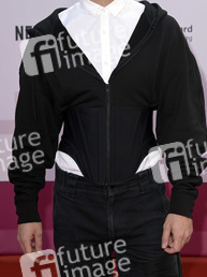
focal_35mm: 97
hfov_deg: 15.2
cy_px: 104
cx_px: 106
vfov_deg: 20.2
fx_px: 775
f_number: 5.6
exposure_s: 1/200
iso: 250
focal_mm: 65
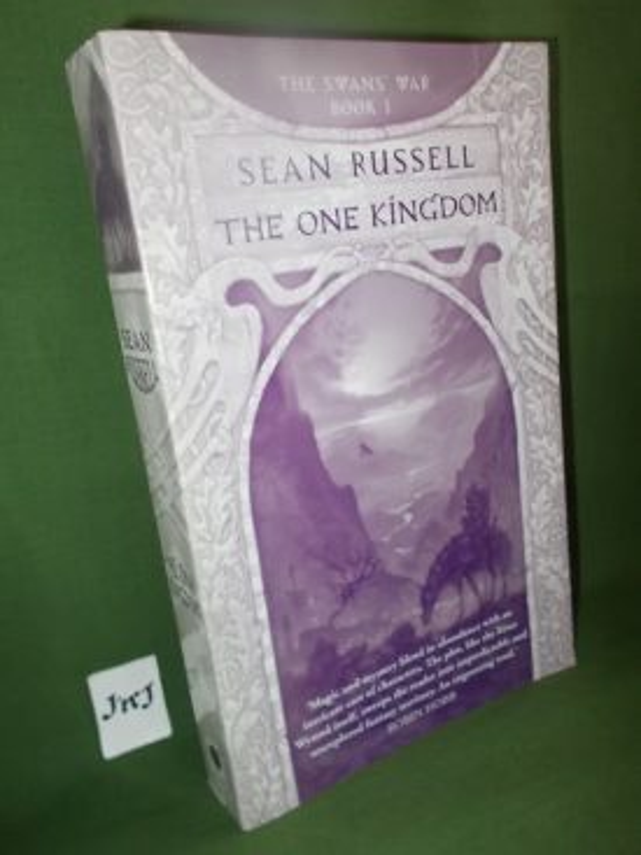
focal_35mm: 30
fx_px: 741
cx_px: 320
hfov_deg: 46.8
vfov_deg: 60.0
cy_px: 428
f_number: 3.4
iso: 200
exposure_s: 1/25
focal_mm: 5.3
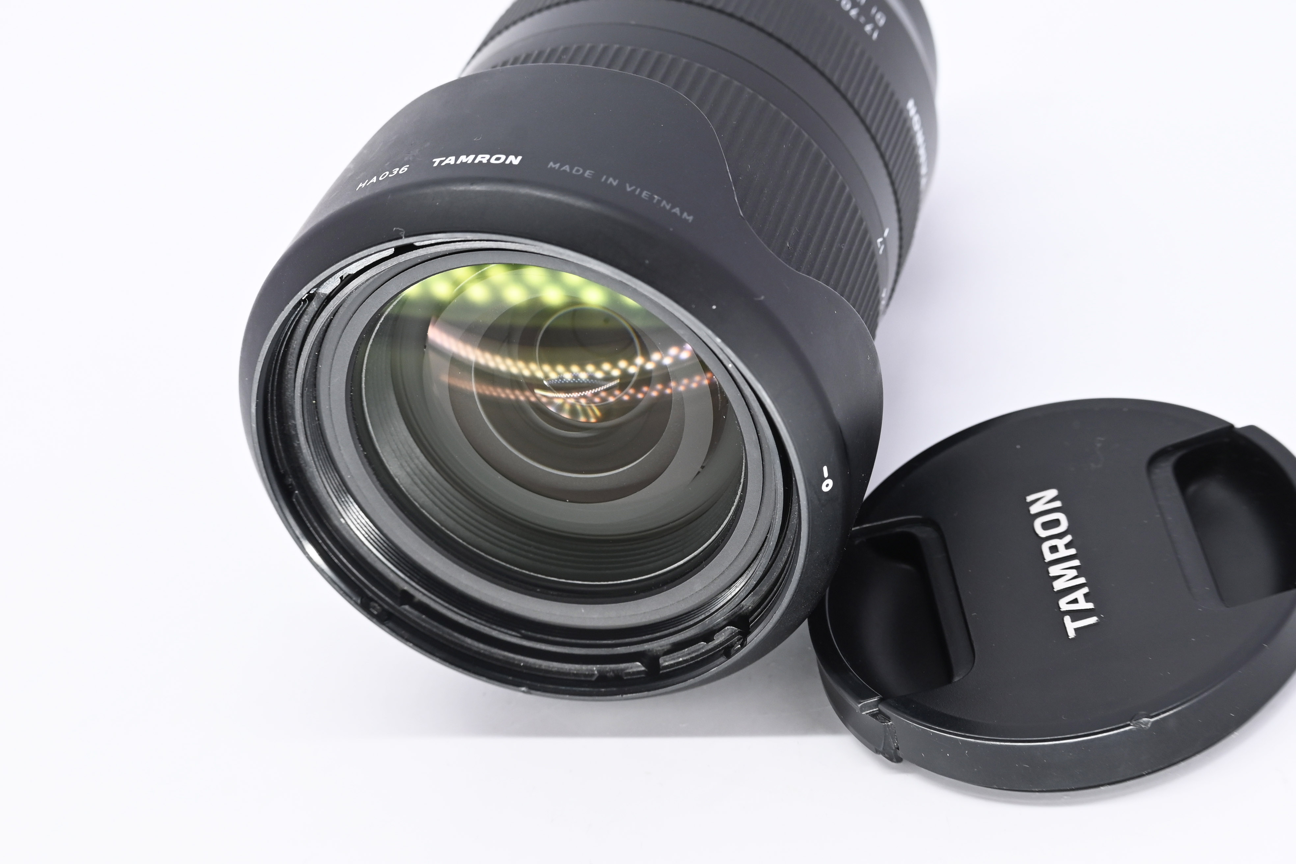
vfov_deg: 18.2
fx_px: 2700
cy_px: 432
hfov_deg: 27.0
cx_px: 648
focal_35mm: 75
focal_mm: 50
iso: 500
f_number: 9
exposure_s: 1/125
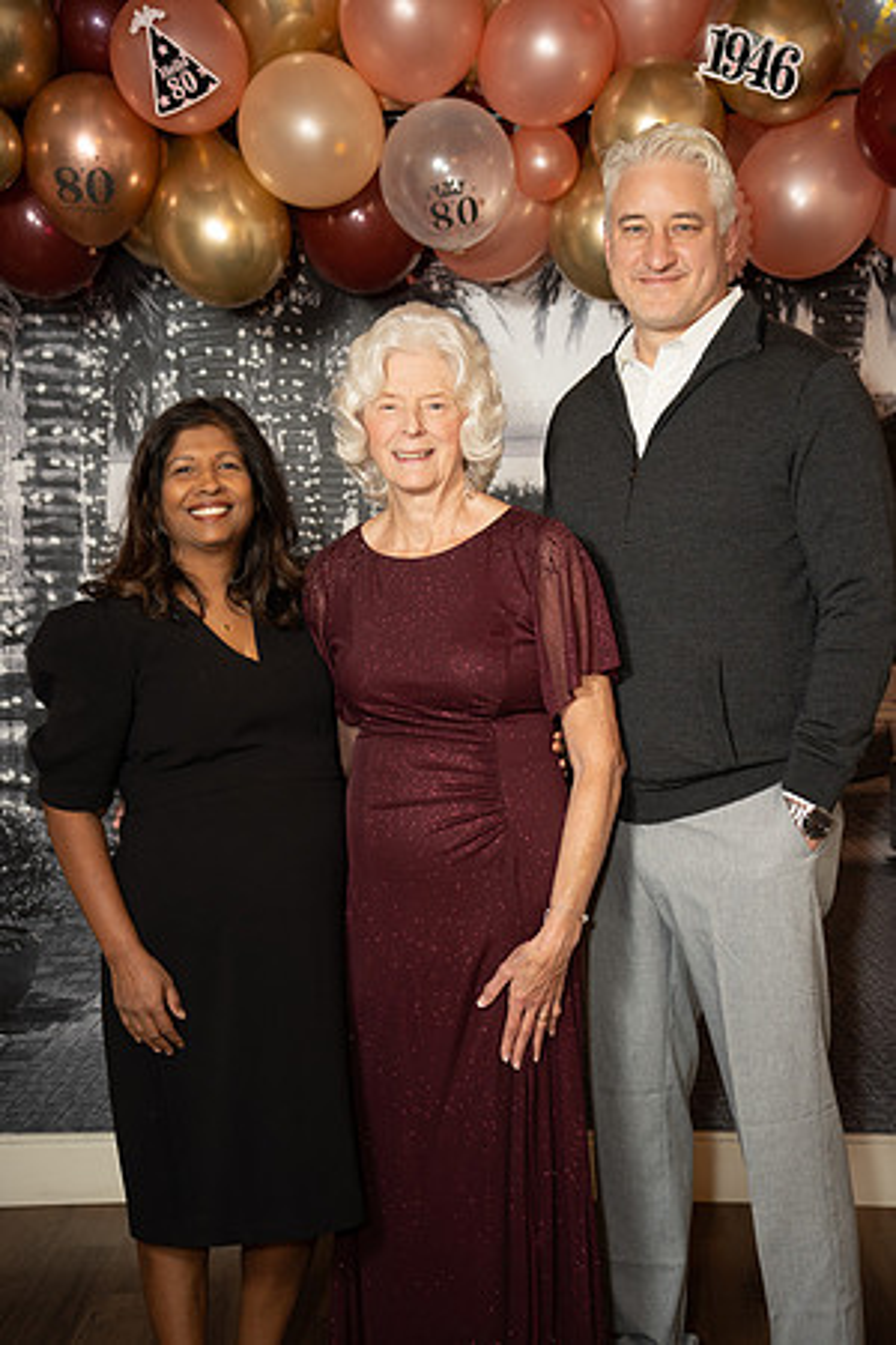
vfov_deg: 39.0
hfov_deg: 26.5
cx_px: 448
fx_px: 1900
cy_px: 672
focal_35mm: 51
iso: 1000
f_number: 2.8
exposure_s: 1/160
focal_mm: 50.9
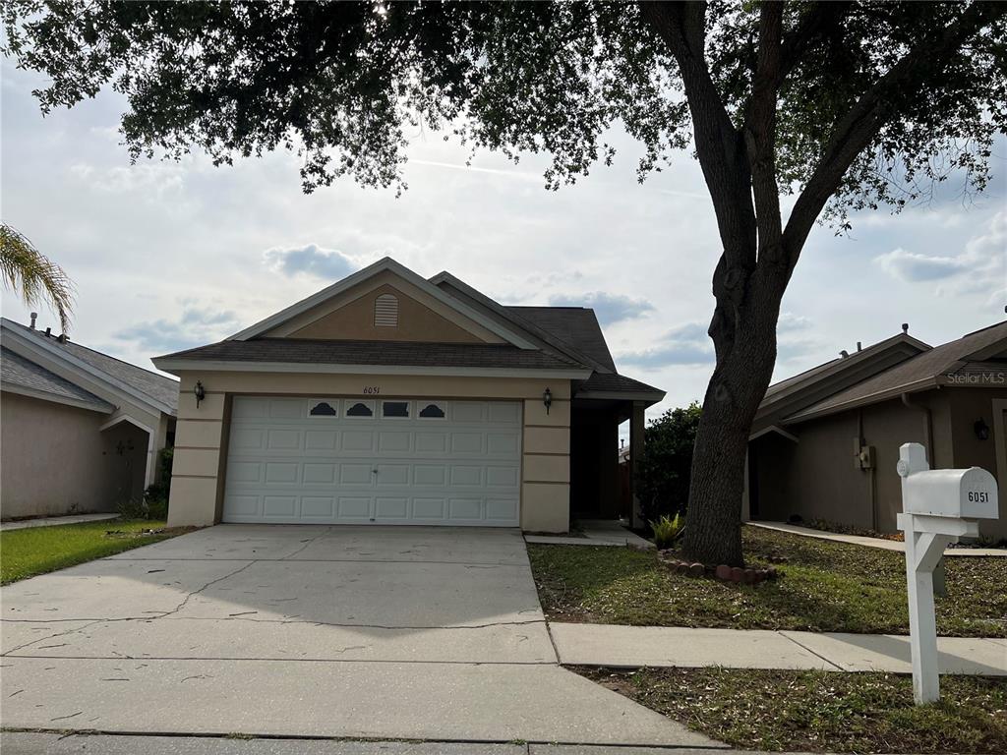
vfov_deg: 53.1
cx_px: 504
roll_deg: -2.0
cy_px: 378
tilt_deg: +9.0
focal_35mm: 26
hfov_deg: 67.3
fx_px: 756
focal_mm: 5.7
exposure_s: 1/10309
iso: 50
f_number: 1.5
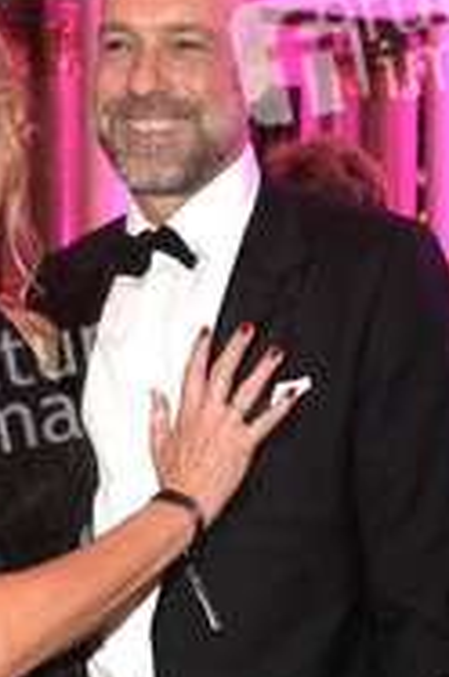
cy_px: 583
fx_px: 1164
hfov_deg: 21.5
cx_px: 87
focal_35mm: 62
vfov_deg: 31.2
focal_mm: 29
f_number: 5.6
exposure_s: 1/60
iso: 2500
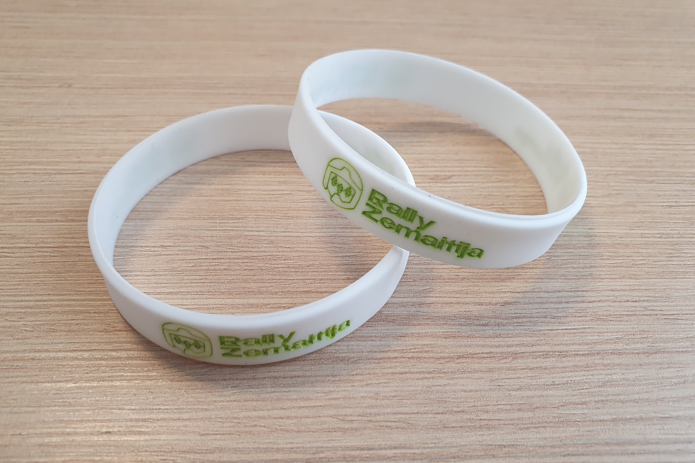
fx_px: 541
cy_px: 249
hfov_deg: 65.5
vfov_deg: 46.4
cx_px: 336
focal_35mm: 28
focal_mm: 4.32
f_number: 2.4
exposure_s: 1/50
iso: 160
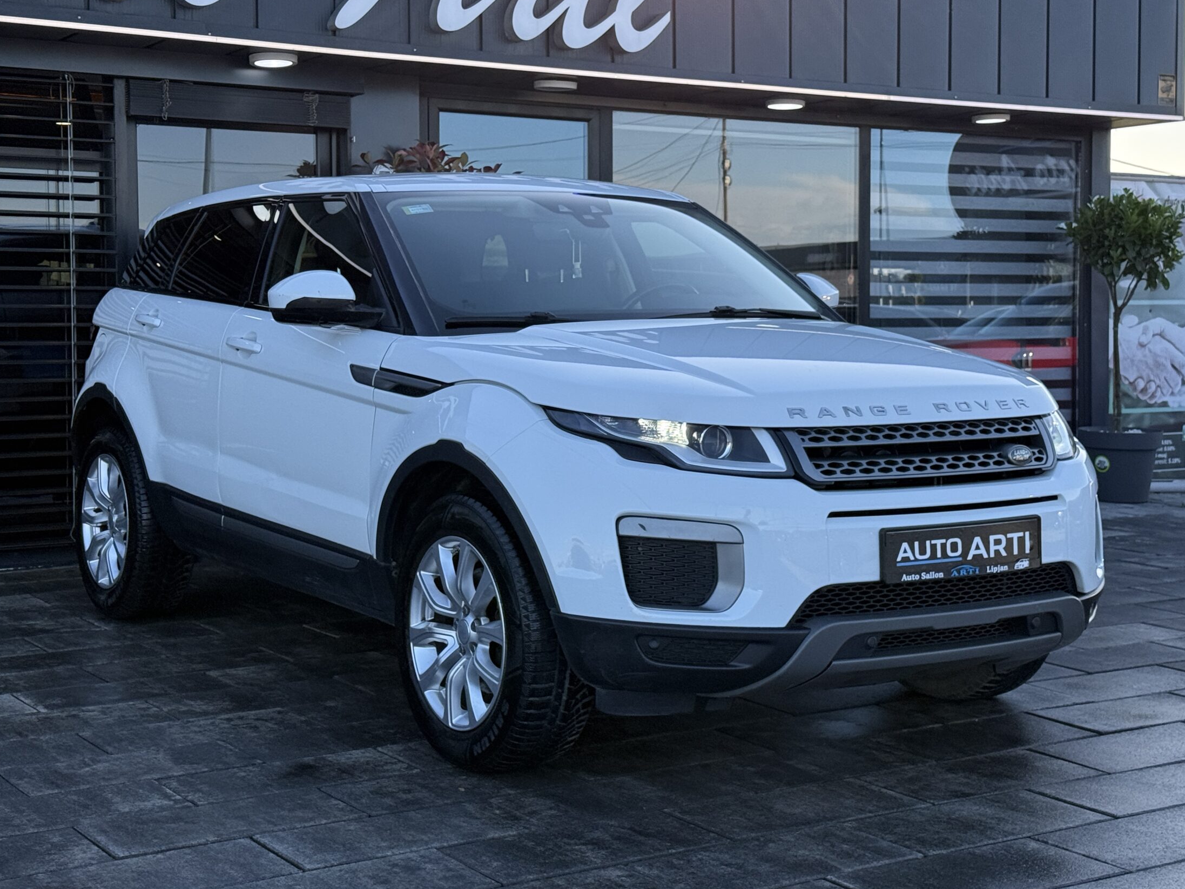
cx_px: 614
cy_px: 393
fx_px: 1917
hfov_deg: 34.3
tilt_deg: -1.8
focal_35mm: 56
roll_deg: +0.0
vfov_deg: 26.1
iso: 100
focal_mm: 6.76
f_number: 1.78
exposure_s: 1/1203
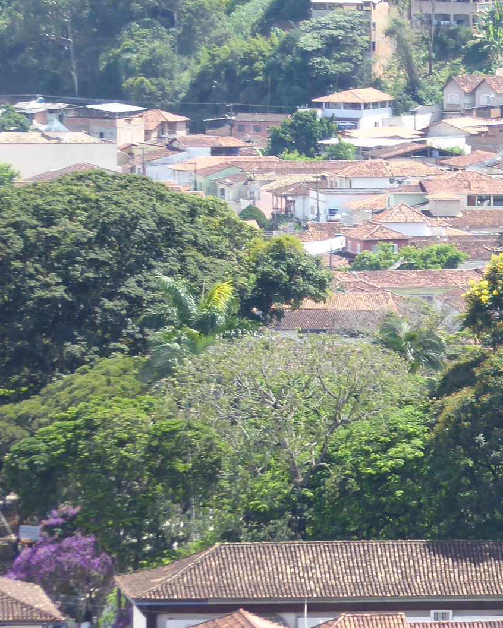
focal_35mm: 487
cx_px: 488
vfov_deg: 4.0
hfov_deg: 3.2
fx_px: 9060
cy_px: 363
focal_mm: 33.2
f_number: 5.6
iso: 80
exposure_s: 1/100
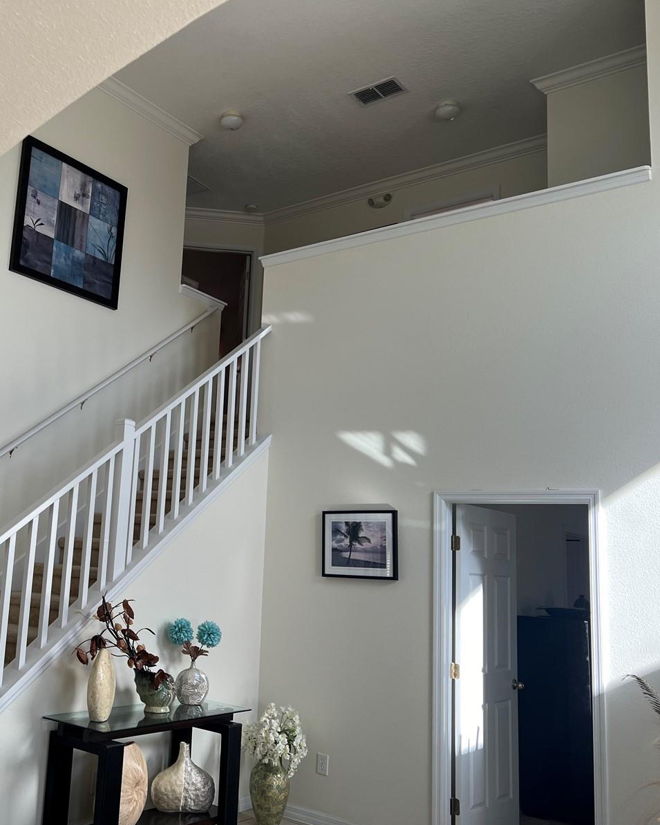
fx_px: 830
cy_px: 413
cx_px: 200
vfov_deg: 52.8
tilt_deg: +9.9
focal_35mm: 34
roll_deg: -3.7
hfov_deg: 42.5
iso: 50
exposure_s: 1/533
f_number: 1.5
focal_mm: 5.7
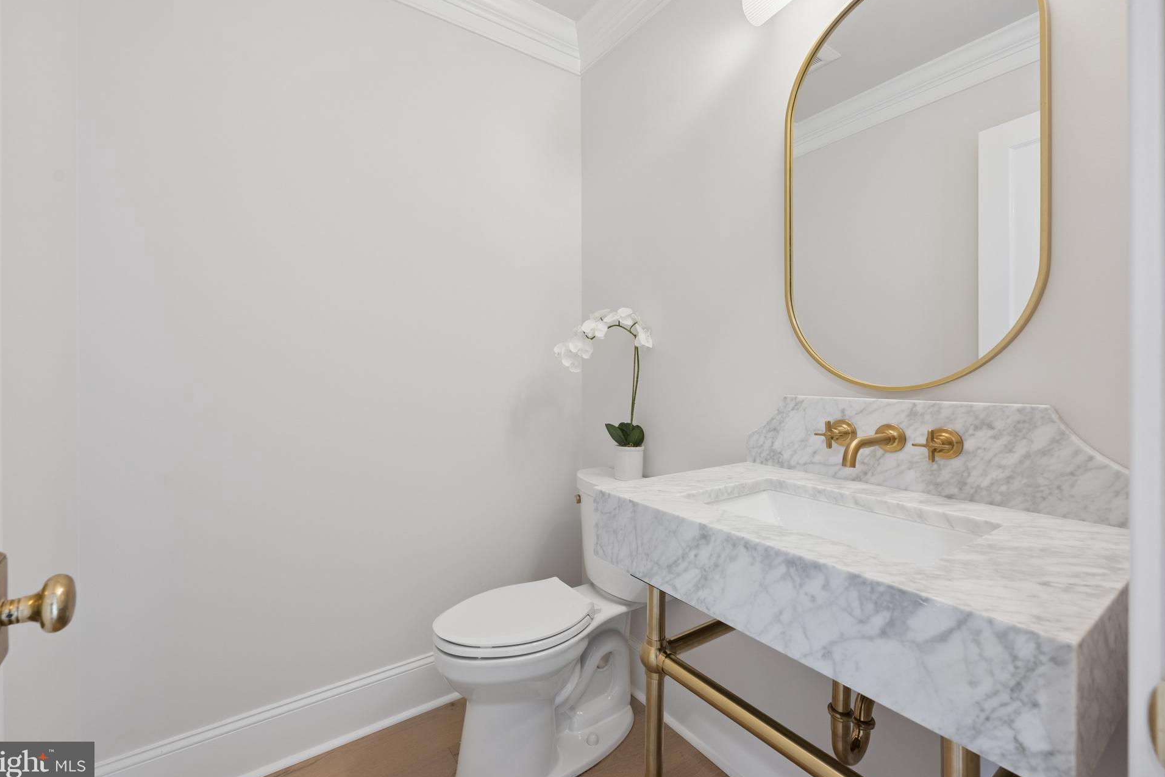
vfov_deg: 77.3
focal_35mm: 15
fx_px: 485
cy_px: 370
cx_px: 583
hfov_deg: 100.4
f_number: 8
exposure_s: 1/13
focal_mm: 14
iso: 400
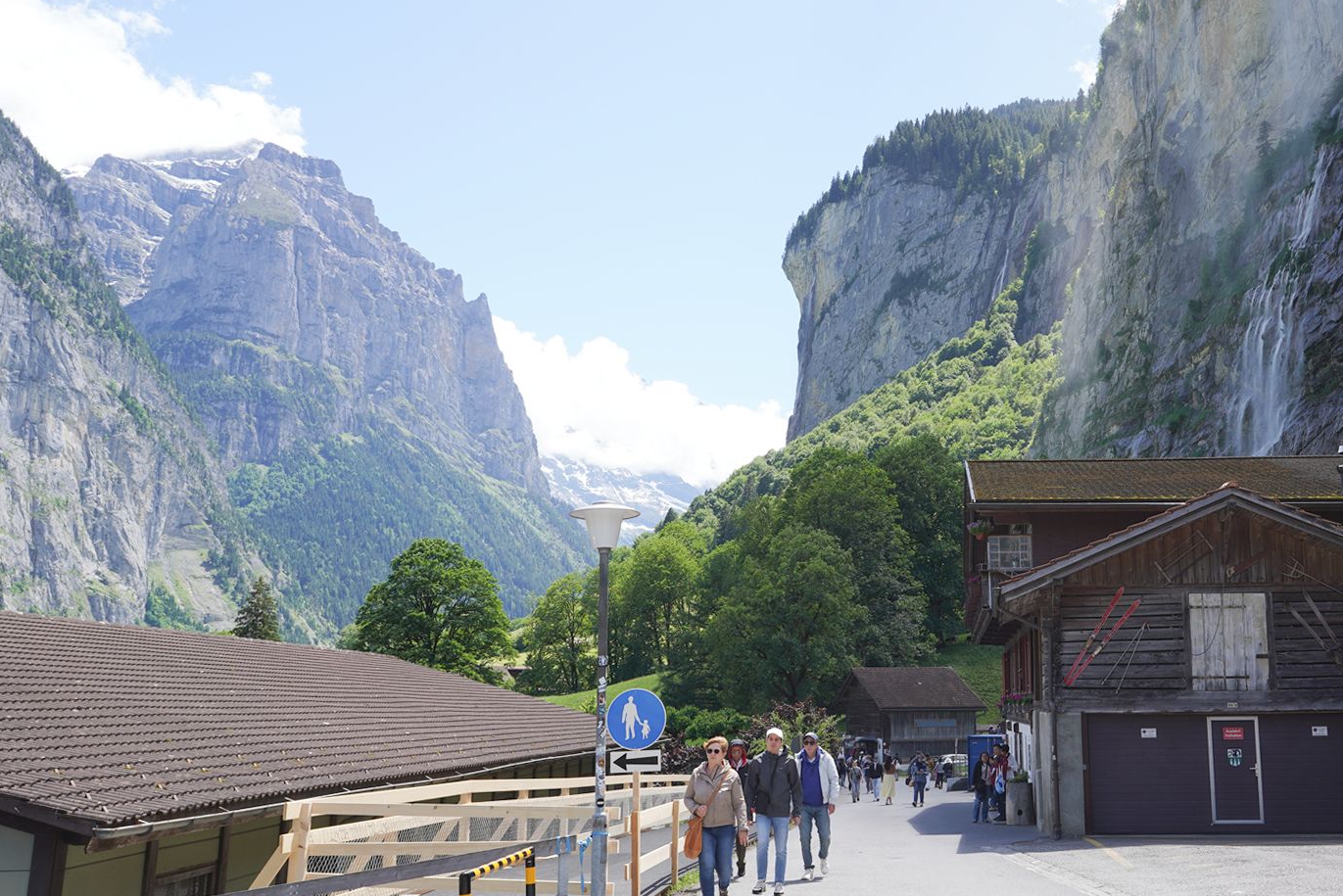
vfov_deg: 37.9
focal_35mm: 35
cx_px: 915
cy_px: 420
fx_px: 1306
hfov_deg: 53.2
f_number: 10
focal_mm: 24
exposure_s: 1/100
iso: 100
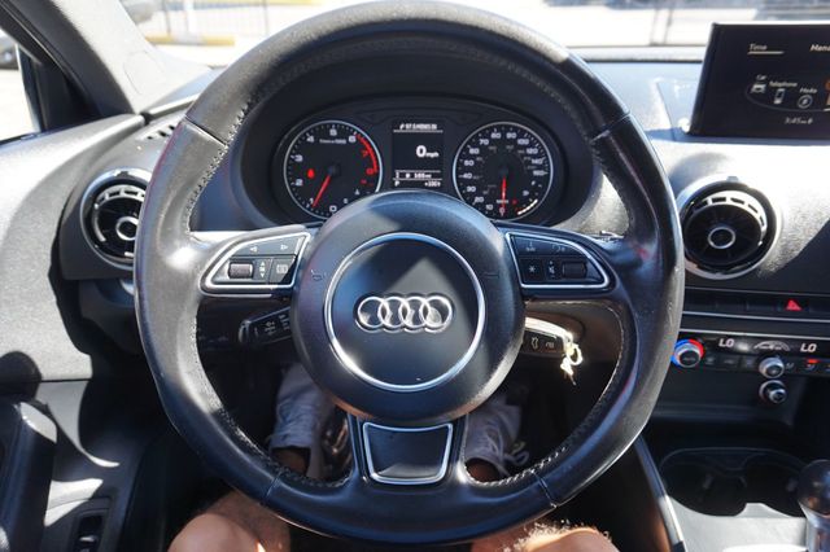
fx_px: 553
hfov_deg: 73.8
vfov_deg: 53.1
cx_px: 415
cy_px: 276
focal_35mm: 24
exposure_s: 1/60
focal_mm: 16
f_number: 4
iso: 125
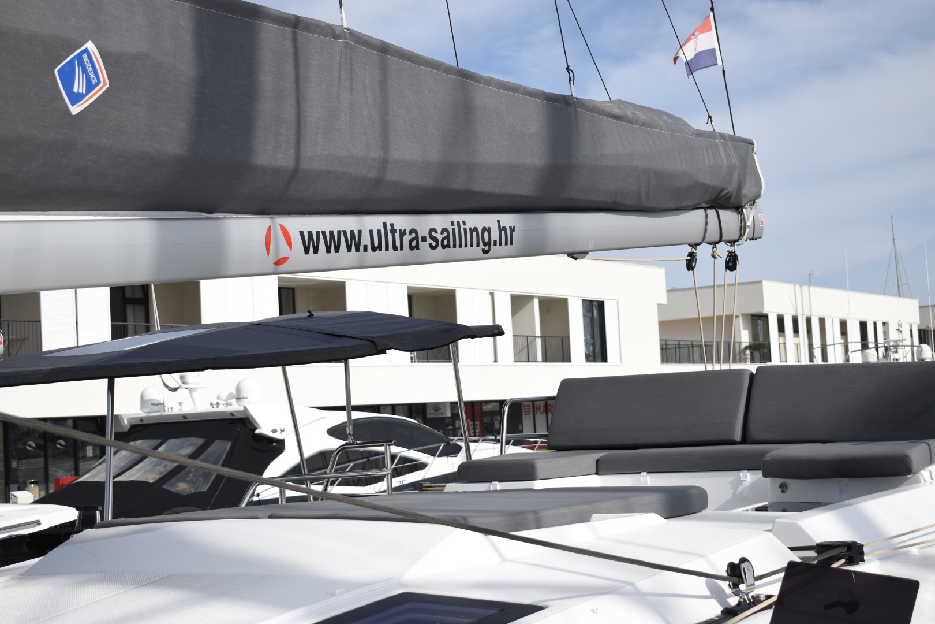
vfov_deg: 23.8
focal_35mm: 57
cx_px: 468
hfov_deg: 35.1
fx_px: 1480
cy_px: 312
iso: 100
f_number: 5.6
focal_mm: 38
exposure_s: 1/800
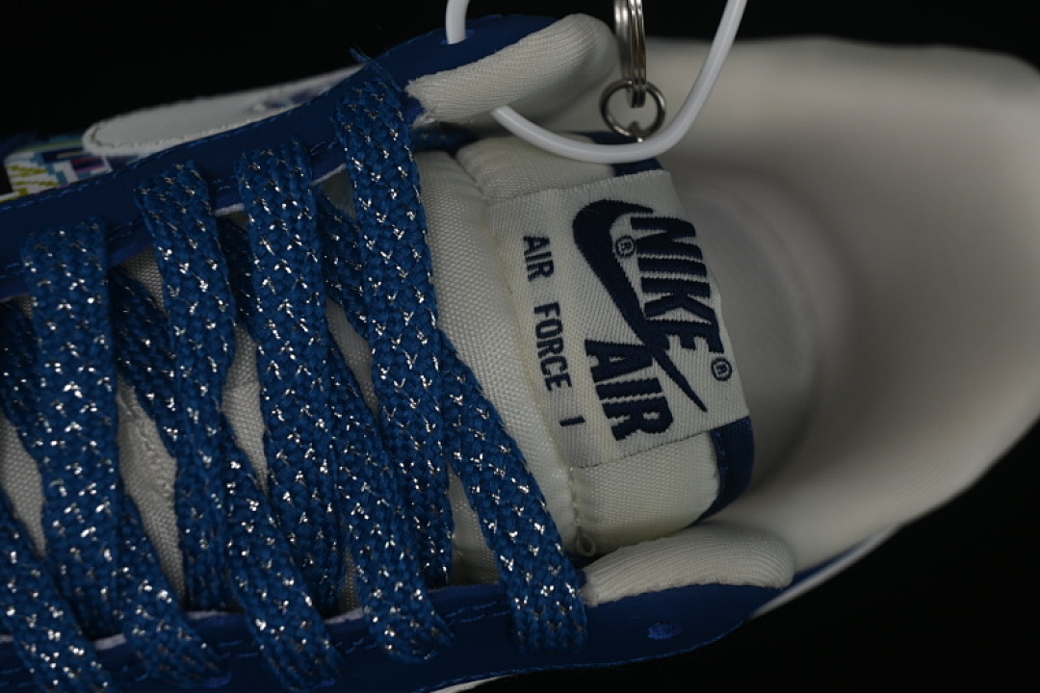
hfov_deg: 27.0
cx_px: 520
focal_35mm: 75
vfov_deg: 18.2
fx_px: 2166
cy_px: 346
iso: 160
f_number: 6.3
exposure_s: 1/50
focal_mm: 50
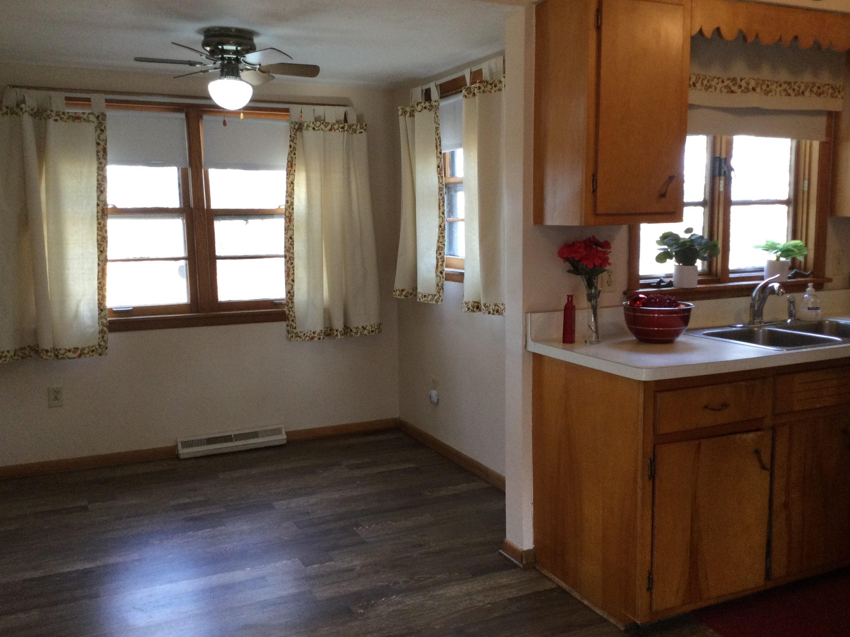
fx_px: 761
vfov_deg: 45.4
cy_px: 318
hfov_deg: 58.3
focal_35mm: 31
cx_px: 425
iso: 64
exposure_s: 1/30
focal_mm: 3.3
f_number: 2.4
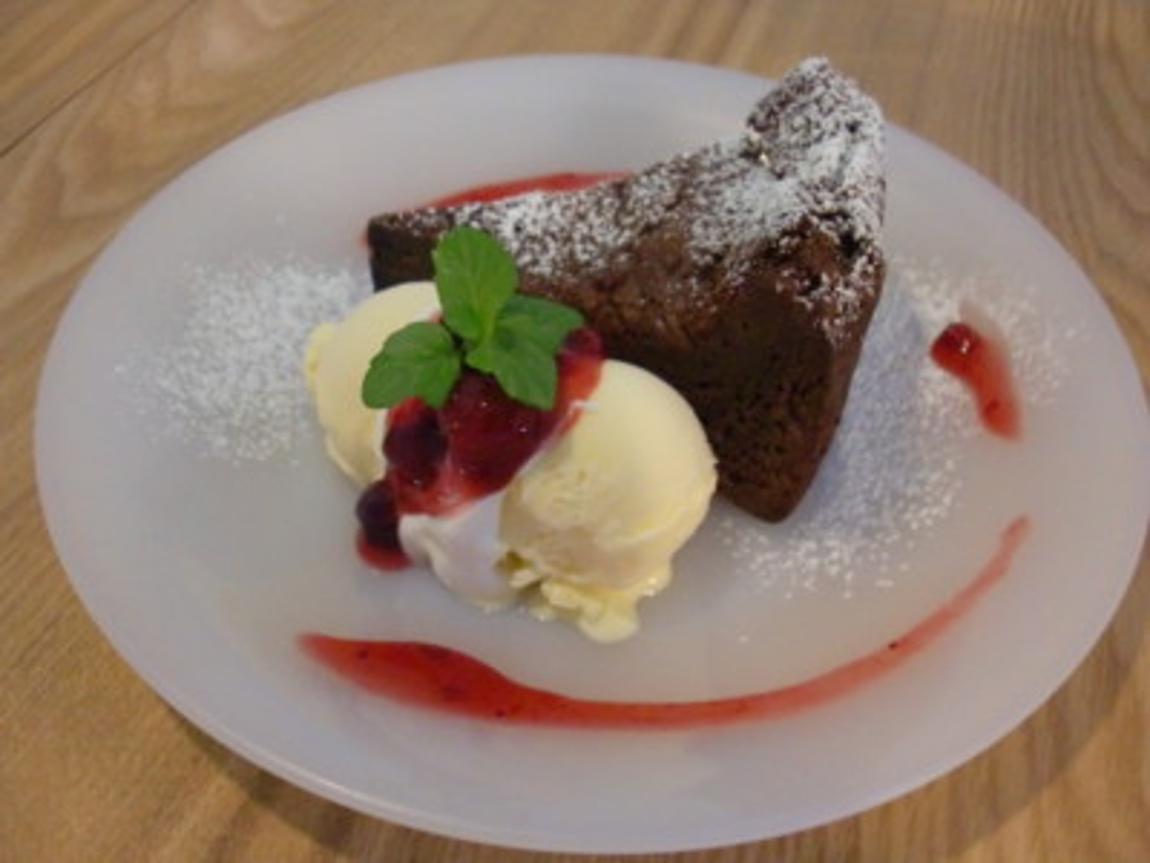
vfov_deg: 39.7
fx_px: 1196
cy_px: 432
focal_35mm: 36
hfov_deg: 51.4
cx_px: 575
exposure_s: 1/60
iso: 640
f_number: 2.8
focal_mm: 6.3
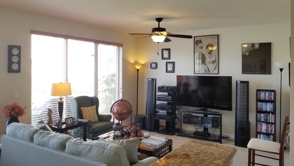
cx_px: 150
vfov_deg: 40.2
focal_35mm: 29
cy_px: 75
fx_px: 226
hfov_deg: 66.0
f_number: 1.7
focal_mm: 4.25
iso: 80
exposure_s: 1/120
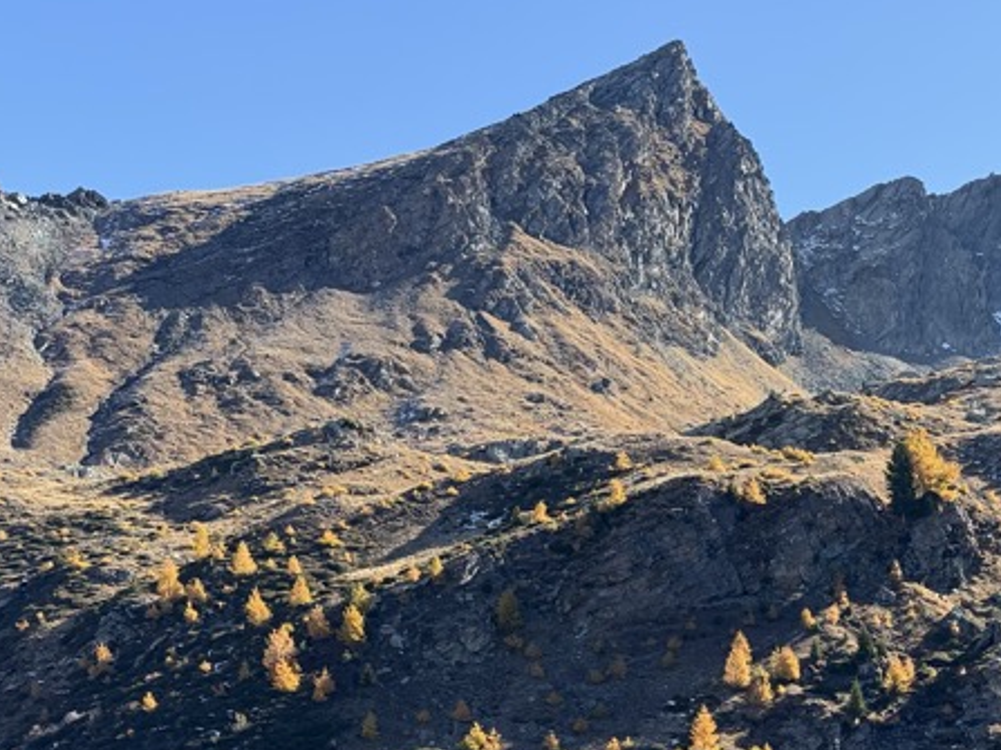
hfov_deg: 32.1
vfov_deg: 25.1
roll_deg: +0.1
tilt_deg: +0.4
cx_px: 1008
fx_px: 1590
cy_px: 772
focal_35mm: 55
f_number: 1.78
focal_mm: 6.76
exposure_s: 1/1770
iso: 100
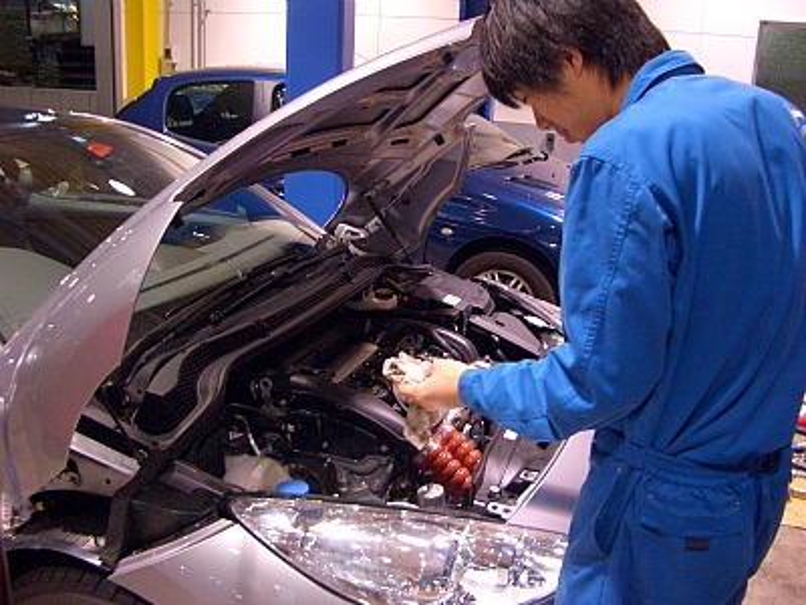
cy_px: 302
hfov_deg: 52.6
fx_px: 815
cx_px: 403
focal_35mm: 35
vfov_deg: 40.7
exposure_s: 1/8
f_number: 2.6
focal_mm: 5.8
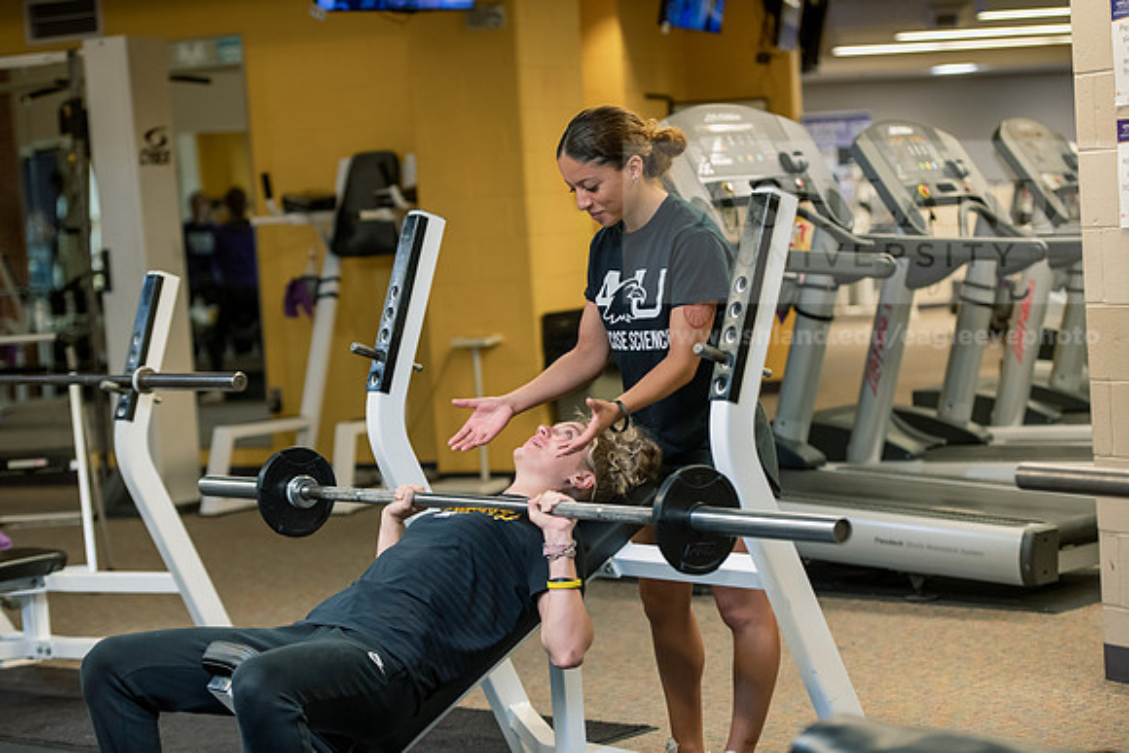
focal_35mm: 90
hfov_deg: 22.6
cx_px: 564
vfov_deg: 15.2
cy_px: 376
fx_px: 2823
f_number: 3.2
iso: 1000
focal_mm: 90
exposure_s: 1/200
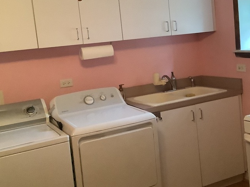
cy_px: 75
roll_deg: +6.2
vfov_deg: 28.0
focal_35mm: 52
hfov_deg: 36.6
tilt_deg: -7.3
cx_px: 155
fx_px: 376
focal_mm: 3.3
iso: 500
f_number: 2.4
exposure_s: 1/30
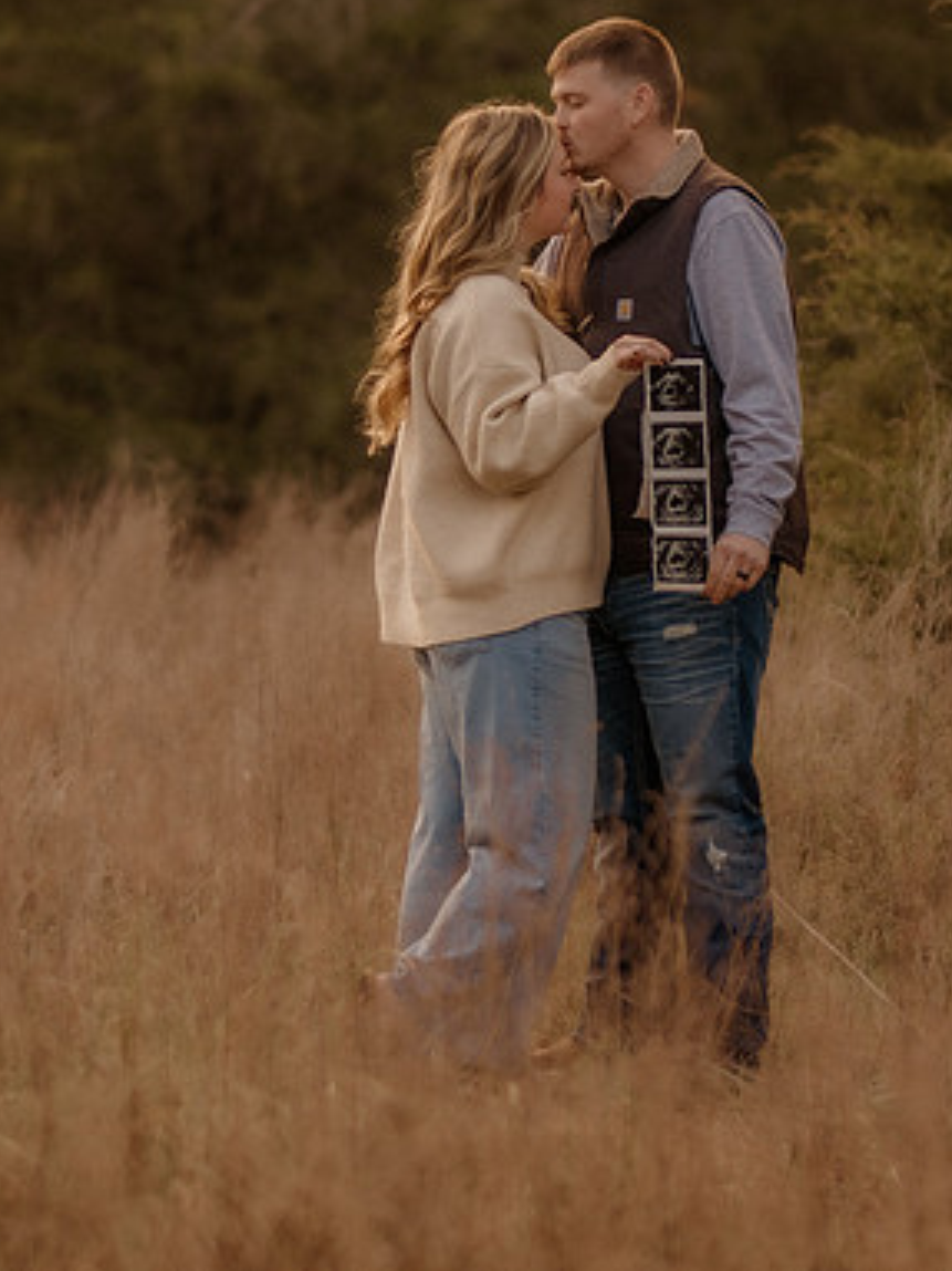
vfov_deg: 10.7
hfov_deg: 8.0
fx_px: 6788
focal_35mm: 185
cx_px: 431
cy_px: 634
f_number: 1.4
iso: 320
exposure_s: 1/1000
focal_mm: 85
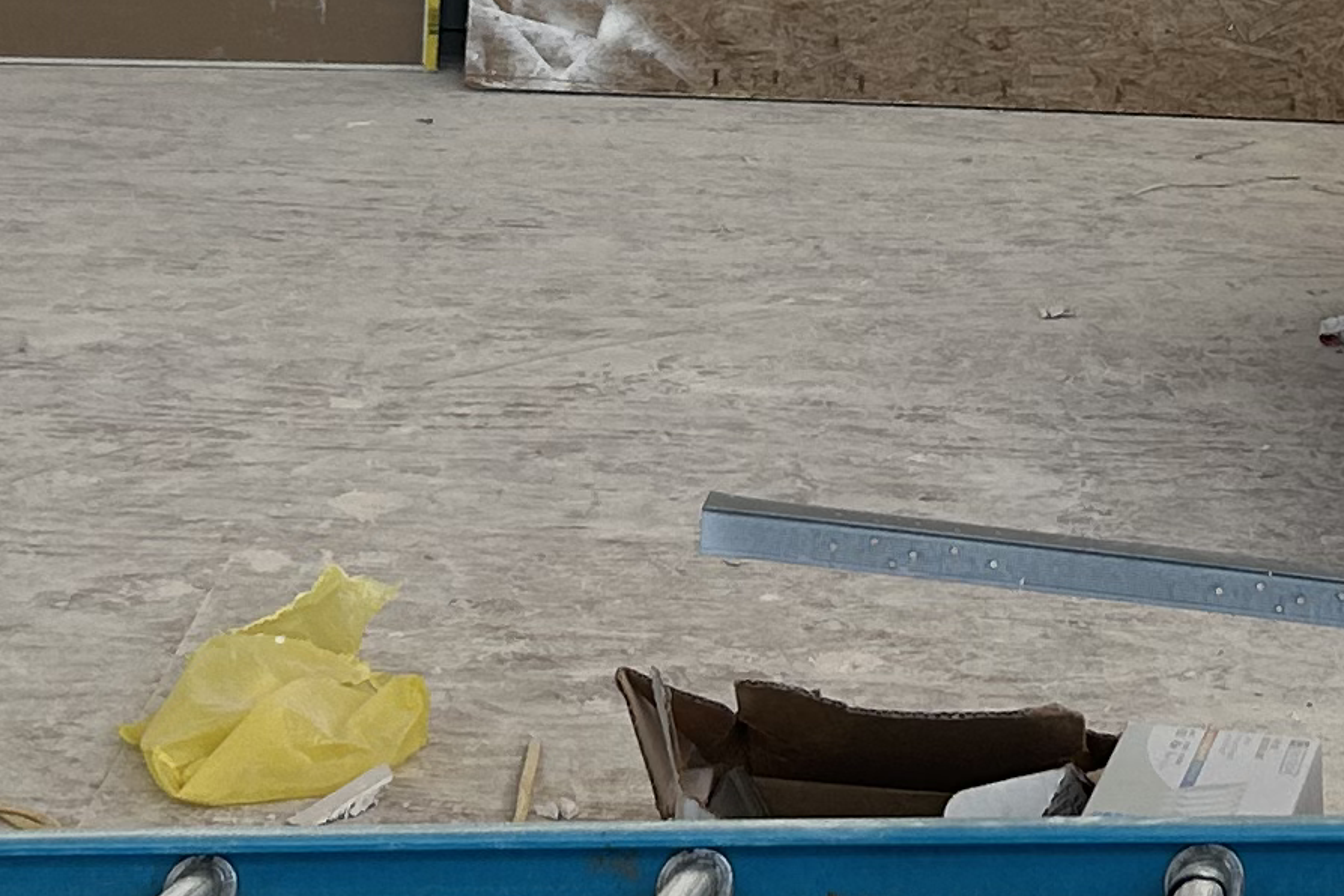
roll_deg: -1.6
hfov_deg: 16.7
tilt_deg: -4.7
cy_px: -519
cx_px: 913
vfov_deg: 10.8
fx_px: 4554
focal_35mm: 122
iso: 40
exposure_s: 1/204
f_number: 1.5
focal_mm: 5.7
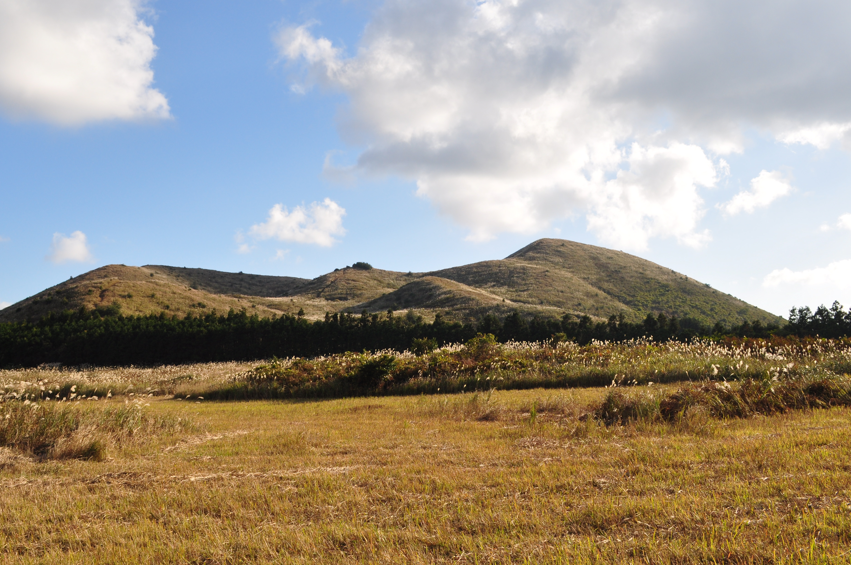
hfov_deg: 50.7
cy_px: 257
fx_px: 897
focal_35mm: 38
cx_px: 382
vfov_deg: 34.9
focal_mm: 22
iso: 200
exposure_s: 1/320
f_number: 10
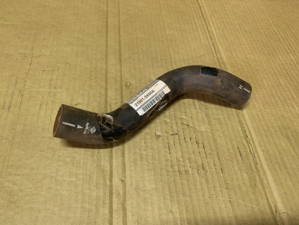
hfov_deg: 67.3
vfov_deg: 53.1
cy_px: 112
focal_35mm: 26
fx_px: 225
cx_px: 150
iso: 320
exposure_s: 1/50
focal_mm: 4.3
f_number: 1.8
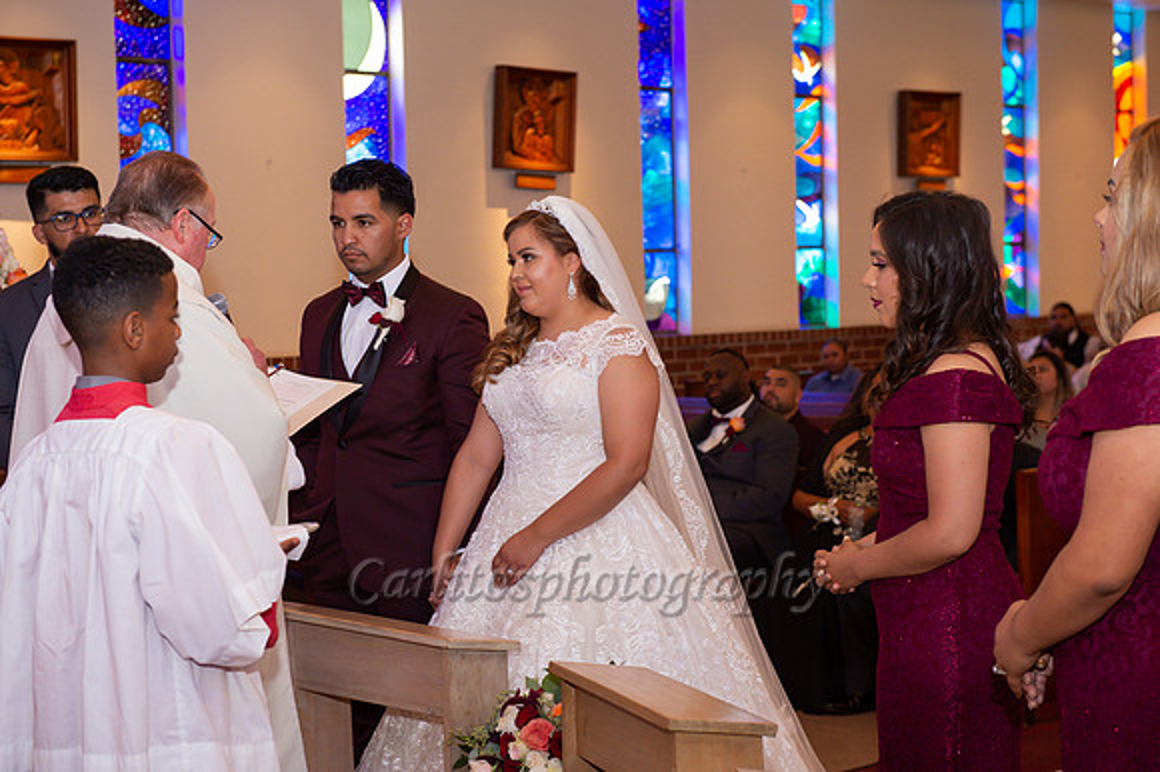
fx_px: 2254
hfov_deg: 28.9
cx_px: 580
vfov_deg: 19.4
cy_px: 386
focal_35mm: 70
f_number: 4.5
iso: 1250
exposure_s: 1/60
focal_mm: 70
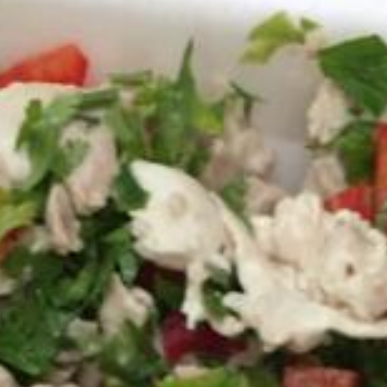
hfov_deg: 15.1
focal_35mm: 115
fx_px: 1455
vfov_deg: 14.1
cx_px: 126
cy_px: 598
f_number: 2.2
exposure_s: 1/17
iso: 250
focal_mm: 4.15
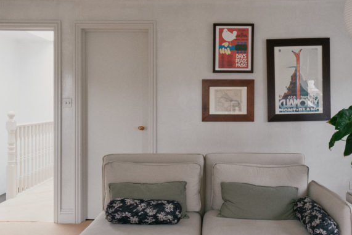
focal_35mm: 39
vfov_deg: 34.2
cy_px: 116
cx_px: 202
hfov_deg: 49.4
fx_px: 381
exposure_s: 1/3
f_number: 11
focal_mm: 19.4
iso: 200
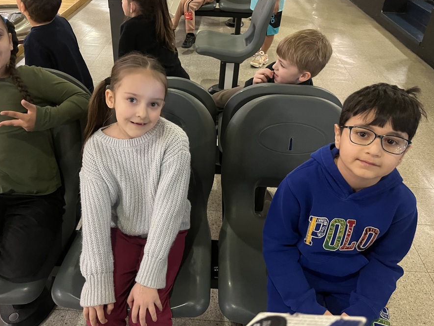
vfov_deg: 46.7
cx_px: 188
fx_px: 376
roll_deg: -1.7
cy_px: 143
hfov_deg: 59.7
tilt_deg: -32.4
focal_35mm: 30
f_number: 1.6
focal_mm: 5.1
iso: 640
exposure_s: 1/30
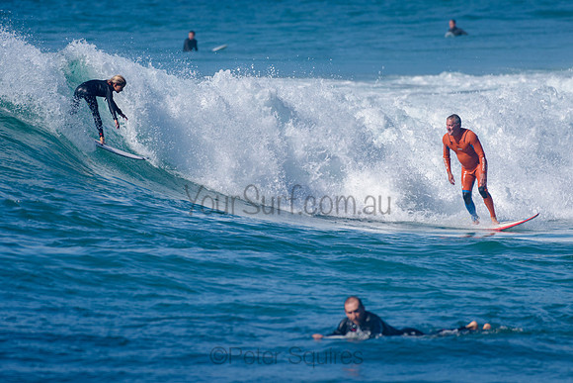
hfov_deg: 3.4
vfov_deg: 2.2
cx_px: 297
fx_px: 9755
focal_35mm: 613
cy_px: 157
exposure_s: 1/2000
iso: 125
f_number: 5.6
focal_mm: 500
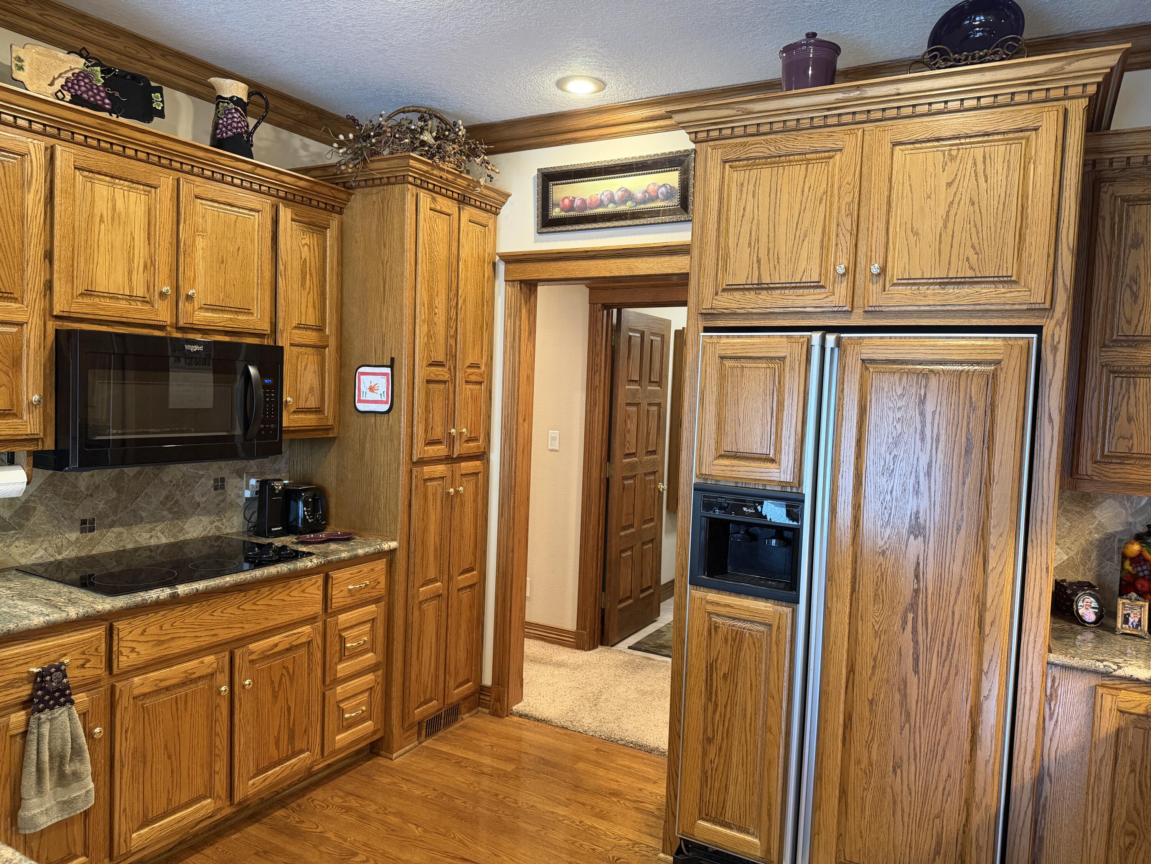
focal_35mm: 24
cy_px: 432
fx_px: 798
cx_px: 576
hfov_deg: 71.6
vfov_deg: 56.8
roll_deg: -1.6
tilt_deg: -3.2
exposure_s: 1/60
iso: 400
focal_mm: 6.76
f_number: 1.78
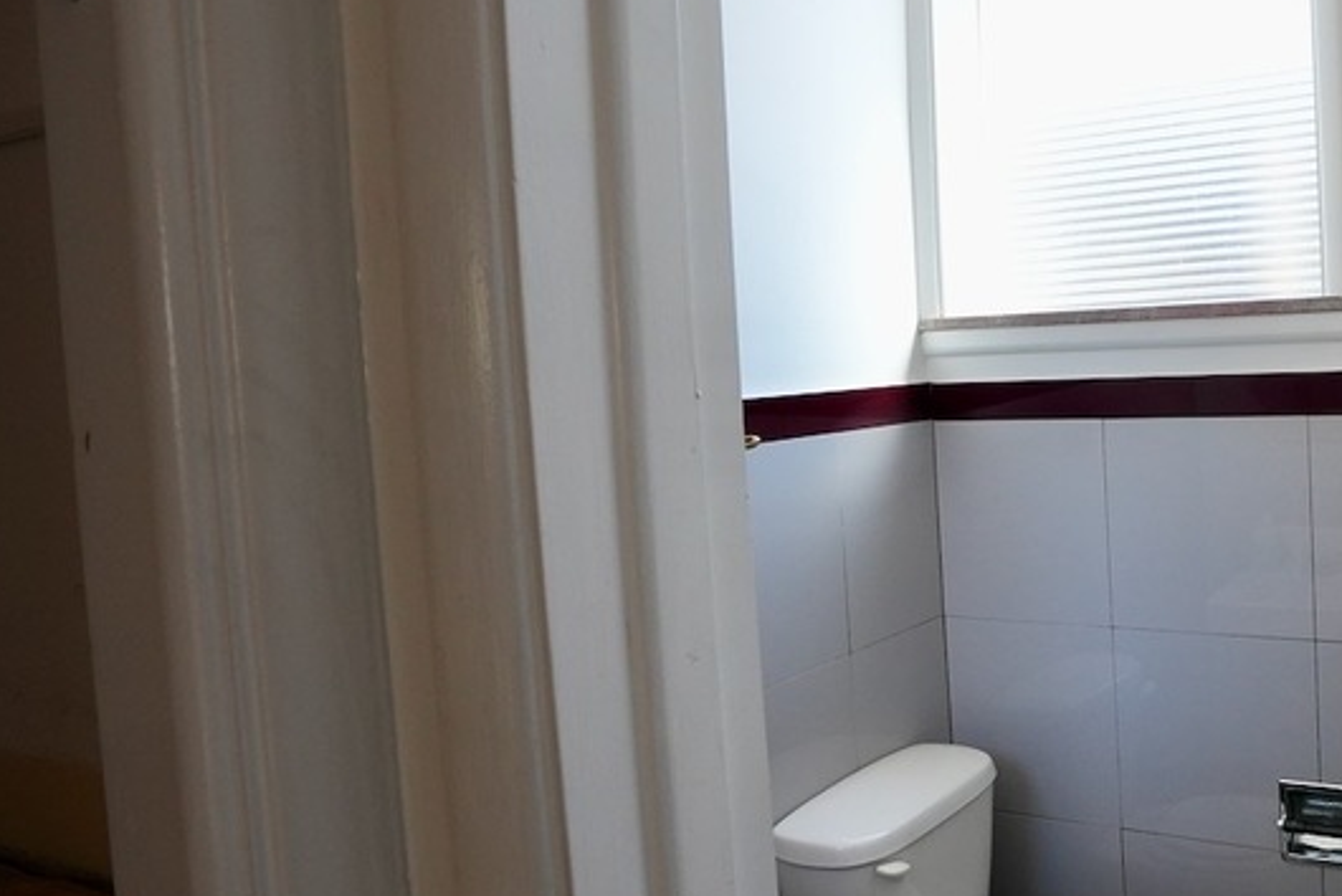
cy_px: 406
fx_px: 1082
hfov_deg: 56.6
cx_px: 1160
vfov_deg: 45.0
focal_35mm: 29
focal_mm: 16
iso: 2000
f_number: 11
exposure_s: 1/125
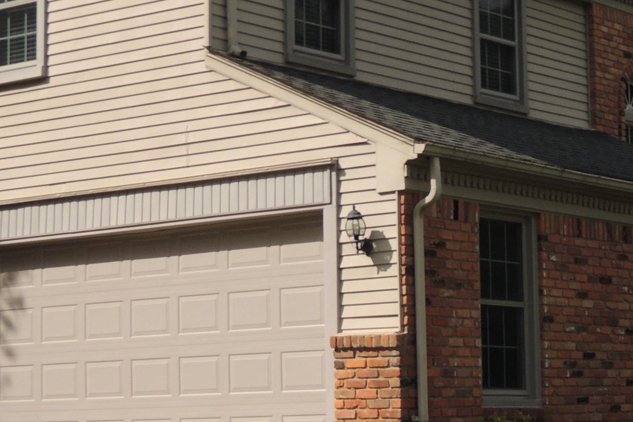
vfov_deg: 12.8
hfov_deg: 19.0
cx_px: 430
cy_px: 239
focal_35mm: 107
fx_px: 1882
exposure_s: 1/1250
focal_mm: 8.3
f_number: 3.5
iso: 100
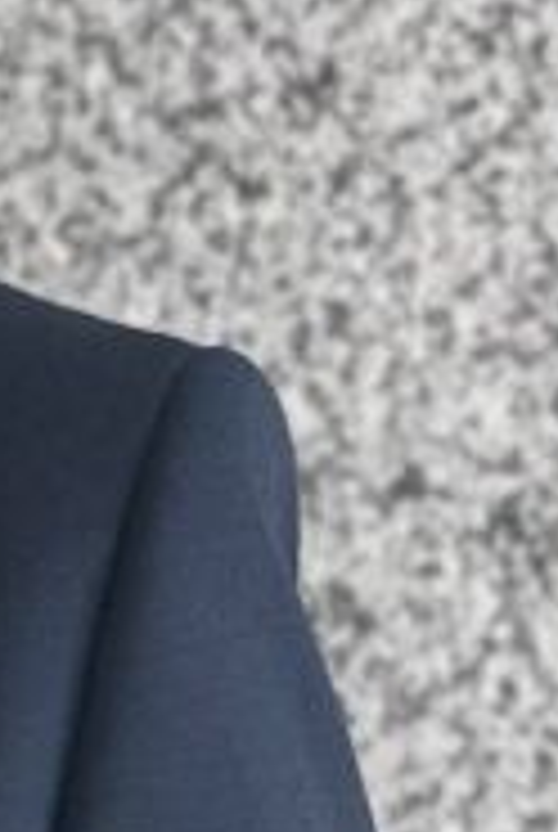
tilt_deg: -2.5
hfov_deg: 4.0
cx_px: -886
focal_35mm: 334
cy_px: 369
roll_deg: -0.1
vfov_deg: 6.2
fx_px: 7736
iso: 200
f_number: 1.78
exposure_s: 1/50
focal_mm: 6.86
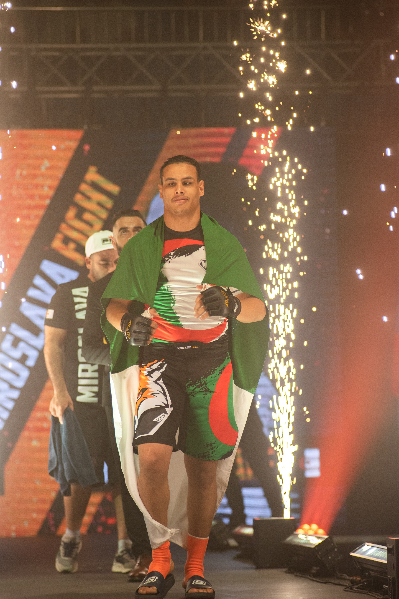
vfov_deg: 12.3
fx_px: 2774
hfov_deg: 8.2
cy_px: 292
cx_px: 200
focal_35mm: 167
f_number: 4
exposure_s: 1/640
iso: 1250
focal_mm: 160
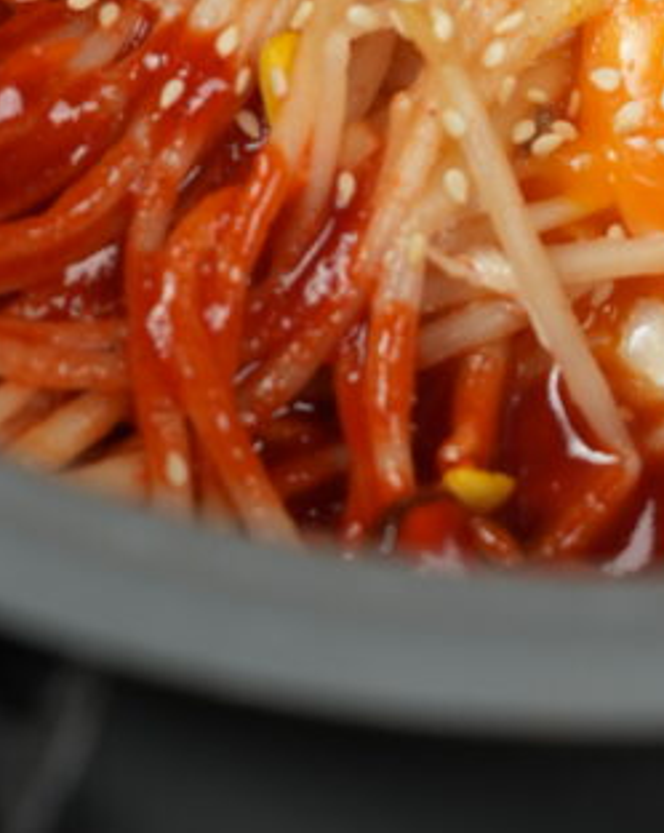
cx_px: 571
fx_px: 4010
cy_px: -561
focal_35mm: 163
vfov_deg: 11.2
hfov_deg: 9.4
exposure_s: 1/60
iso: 320
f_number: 5.6
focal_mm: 47
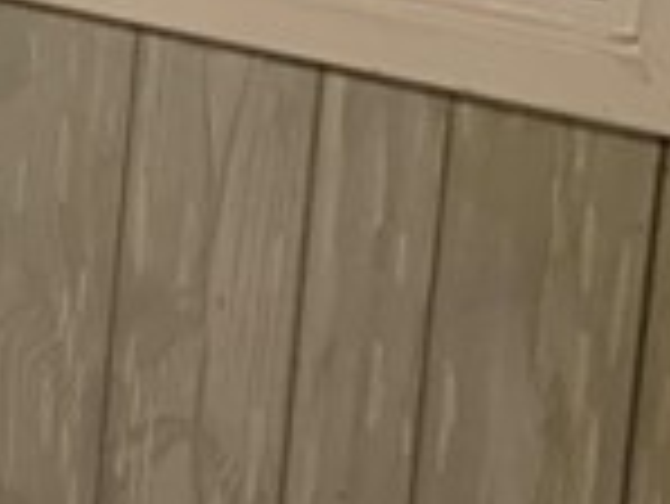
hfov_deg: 8.5
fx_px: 3467
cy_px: -266
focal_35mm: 179
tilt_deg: -9.0
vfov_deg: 8.1
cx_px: -1592
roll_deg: -1.0
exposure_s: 1/60
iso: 320
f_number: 1.8
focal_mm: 4.25
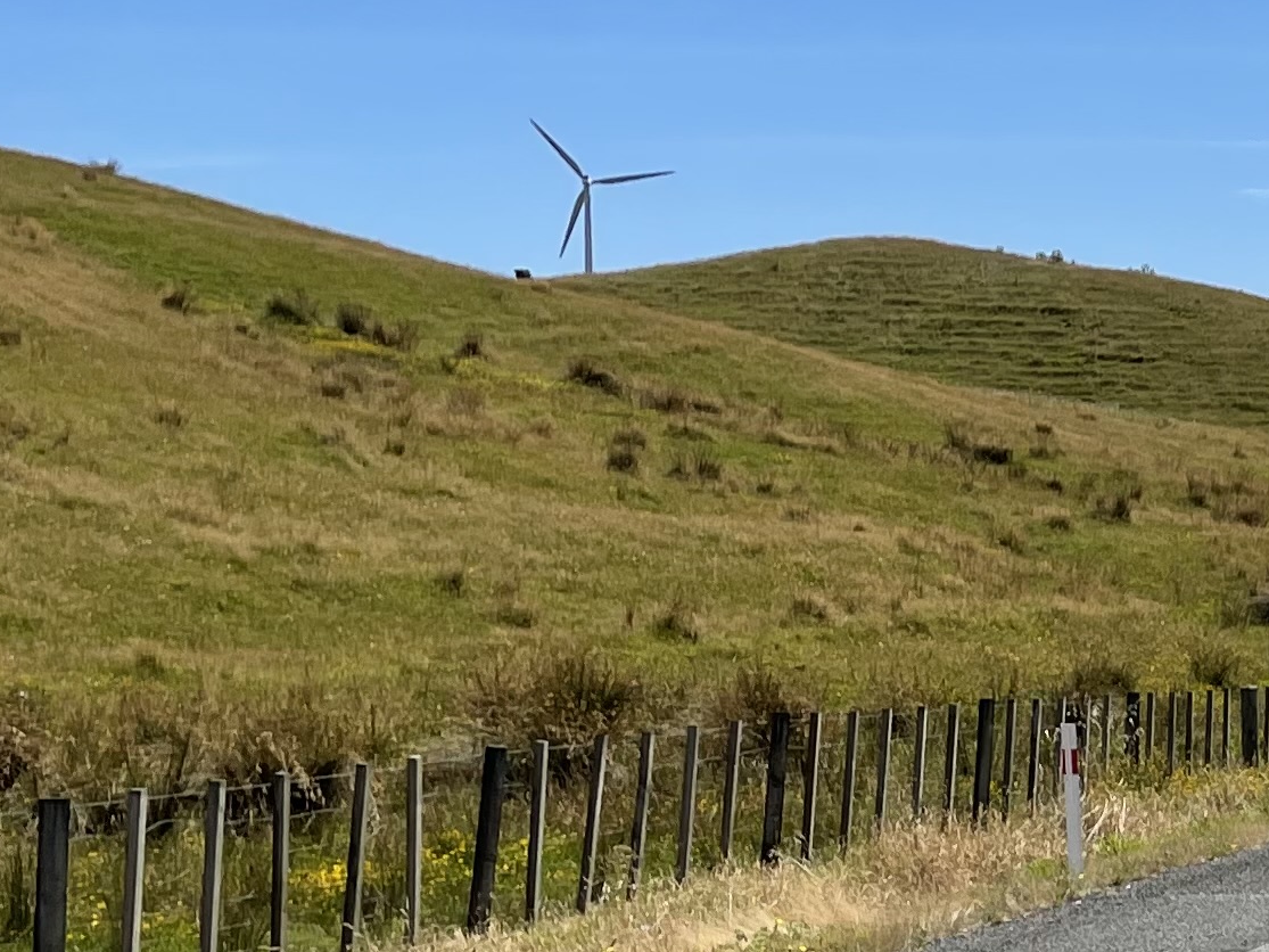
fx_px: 3446
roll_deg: +0.2
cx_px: 2158
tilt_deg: -2.1
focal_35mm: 94
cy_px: 663
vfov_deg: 15.7
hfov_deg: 17.6
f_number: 1.6
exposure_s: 1/4831
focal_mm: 4.2
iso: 32
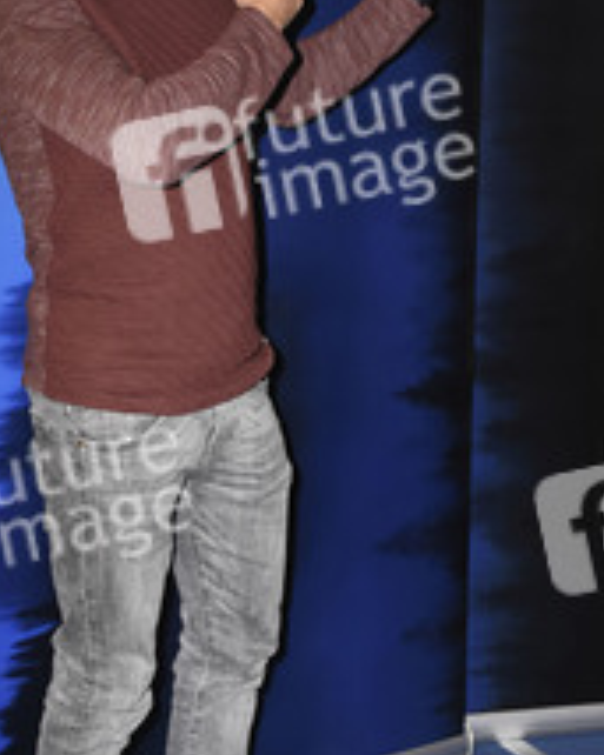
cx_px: 396
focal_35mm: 92
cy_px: 335
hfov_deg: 16.7
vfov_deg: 20.8
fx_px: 2054
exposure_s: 1/60
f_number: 6.3
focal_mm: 35
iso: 1600
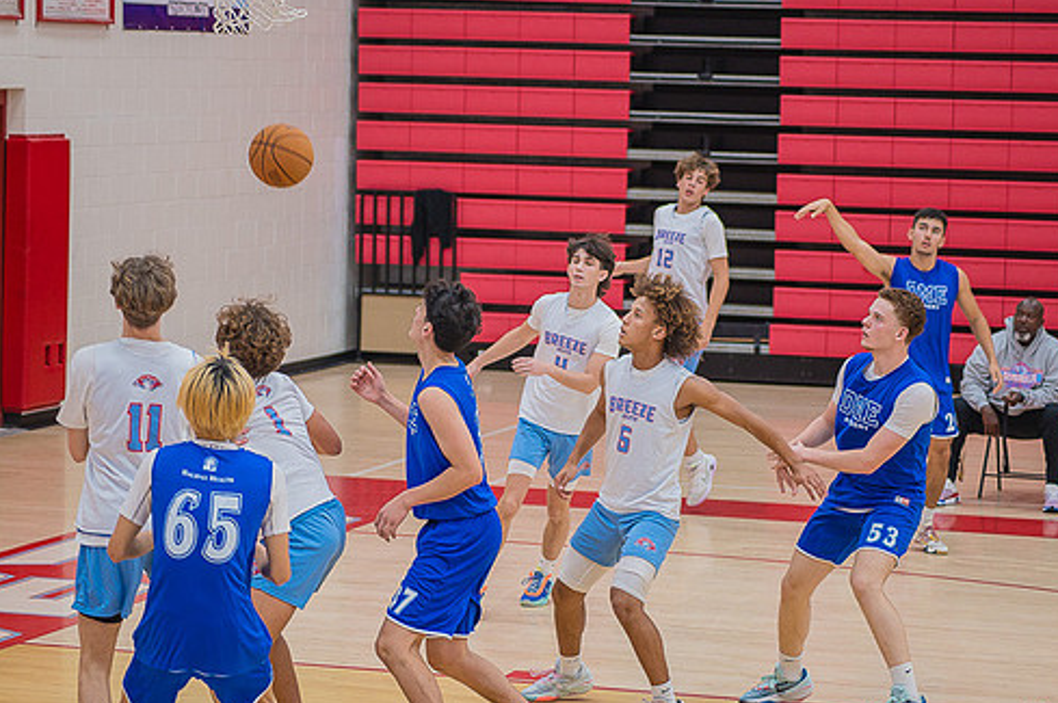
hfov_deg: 16.9
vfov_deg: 11.3
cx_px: 519
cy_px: 353
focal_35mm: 121
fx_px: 3552
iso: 1000
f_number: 4.8
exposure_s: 1/250
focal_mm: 102
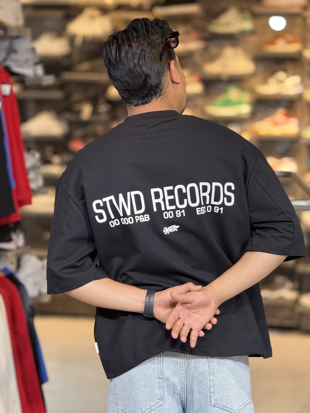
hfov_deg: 12.3
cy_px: 206
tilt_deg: -5.0
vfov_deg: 16.4
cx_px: 155
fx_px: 1433
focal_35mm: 120
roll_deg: -1.0
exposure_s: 1/100
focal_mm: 15.66
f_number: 2.8
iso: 320
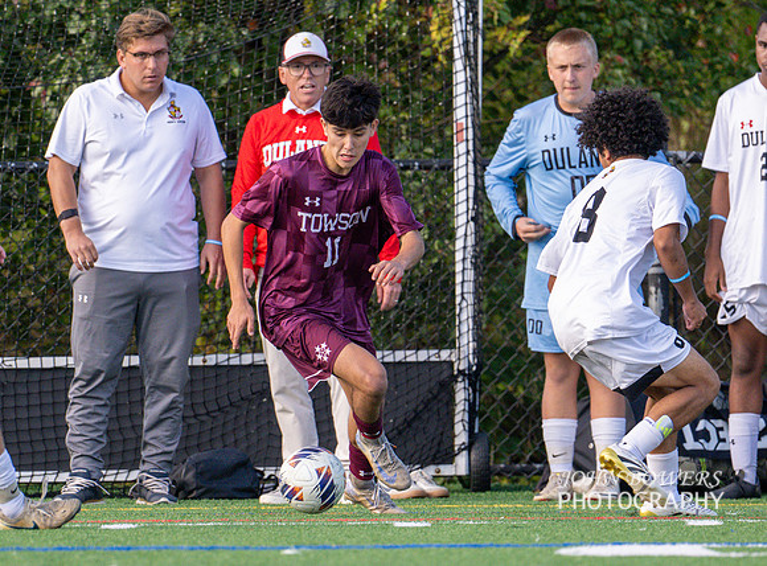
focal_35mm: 821
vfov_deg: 1.8
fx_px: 18092
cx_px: 378
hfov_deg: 2.4
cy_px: 407
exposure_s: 1/2500
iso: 2000
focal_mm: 400
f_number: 4.5
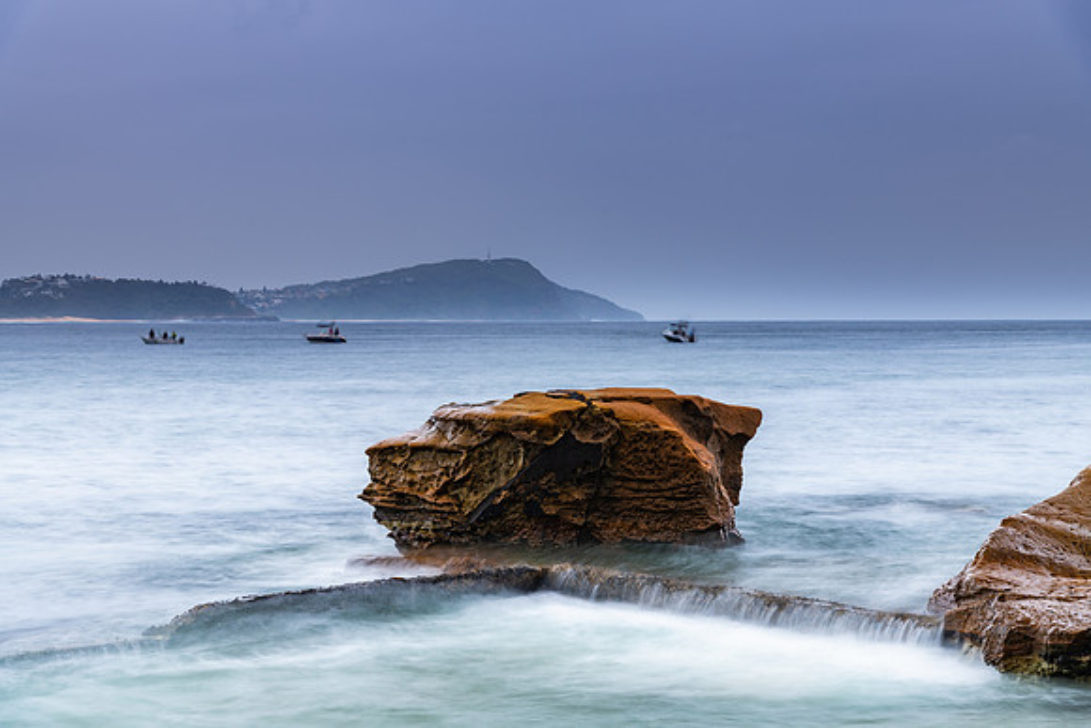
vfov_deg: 17.2
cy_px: 364
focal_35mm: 79
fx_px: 2404
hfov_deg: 25.6
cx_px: 546
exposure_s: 3
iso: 31
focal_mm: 78
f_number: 9
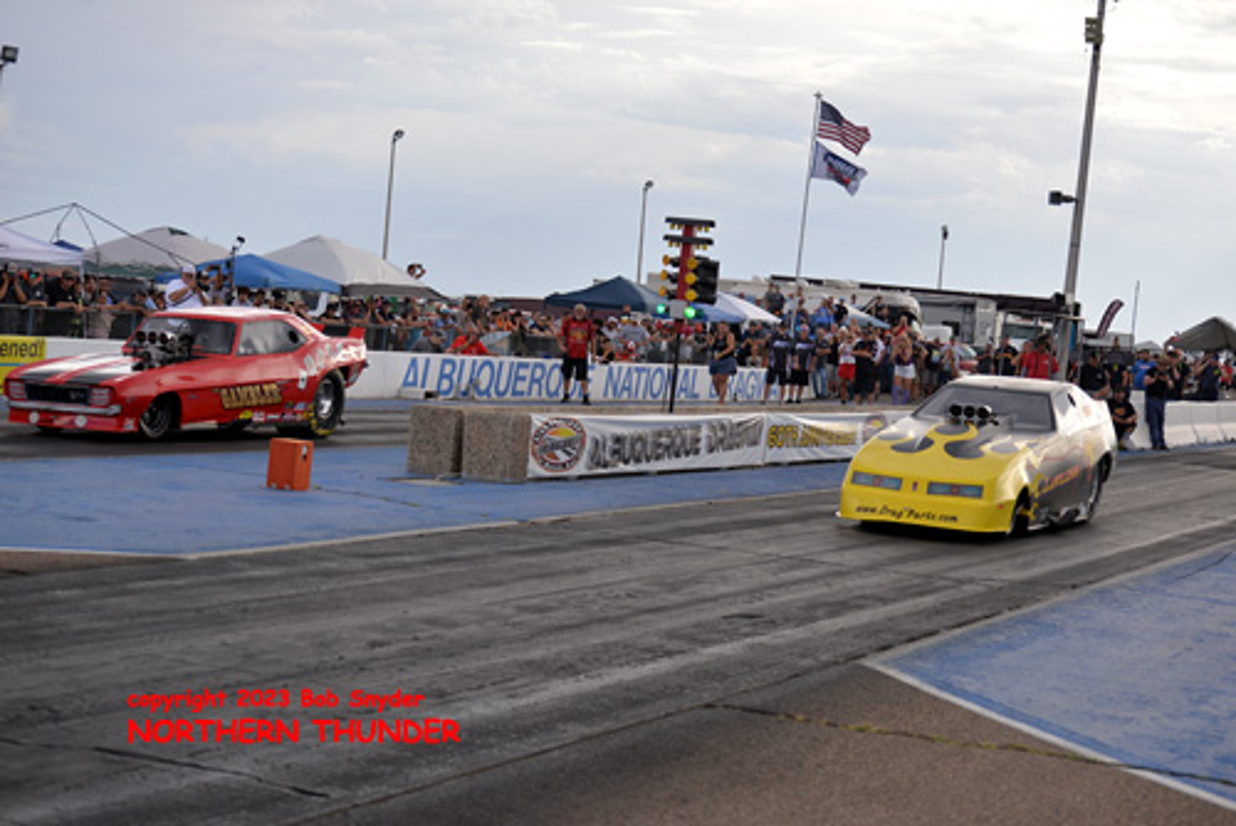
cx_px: 618
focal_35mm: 70
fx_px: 2405
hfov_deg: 28.8
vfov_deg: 19.5
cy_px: 413
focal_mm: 70
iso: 400
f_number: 5
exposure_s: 1/1250
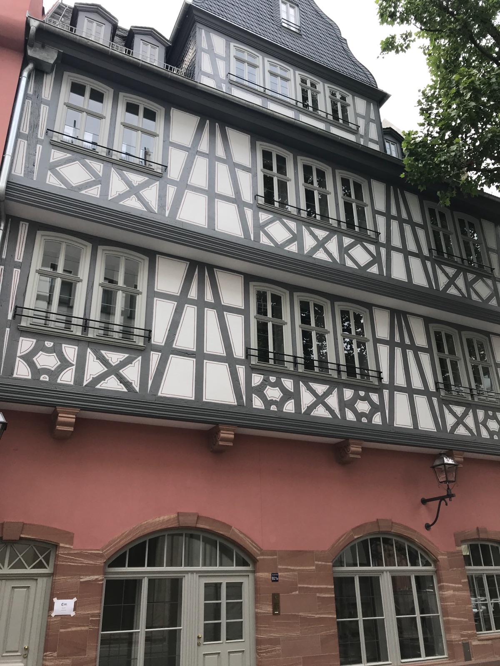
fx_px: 539
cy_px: 333
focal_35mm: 28
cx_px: 250
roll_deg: +1.3
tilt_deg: +25.6
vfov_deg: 63.4
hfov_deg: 49.7
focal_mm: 3.99
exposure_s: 1/647
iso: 20
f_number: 1.8
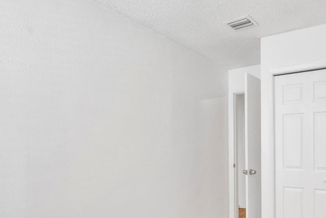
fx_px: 235
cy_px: 150
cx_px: 269
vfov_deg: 48.5
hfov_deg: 62.4
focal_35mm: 26
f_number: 7.1
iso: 250
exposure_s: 1/3.33
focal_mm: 14
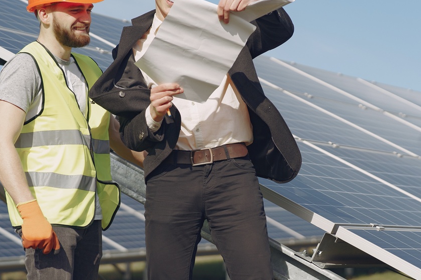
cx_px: 253
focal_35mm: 122
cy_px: 97
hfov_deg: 16.8
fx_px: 1426
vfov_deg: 11.2
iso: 500
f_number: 3.2
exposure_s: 1/8000
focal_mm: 85
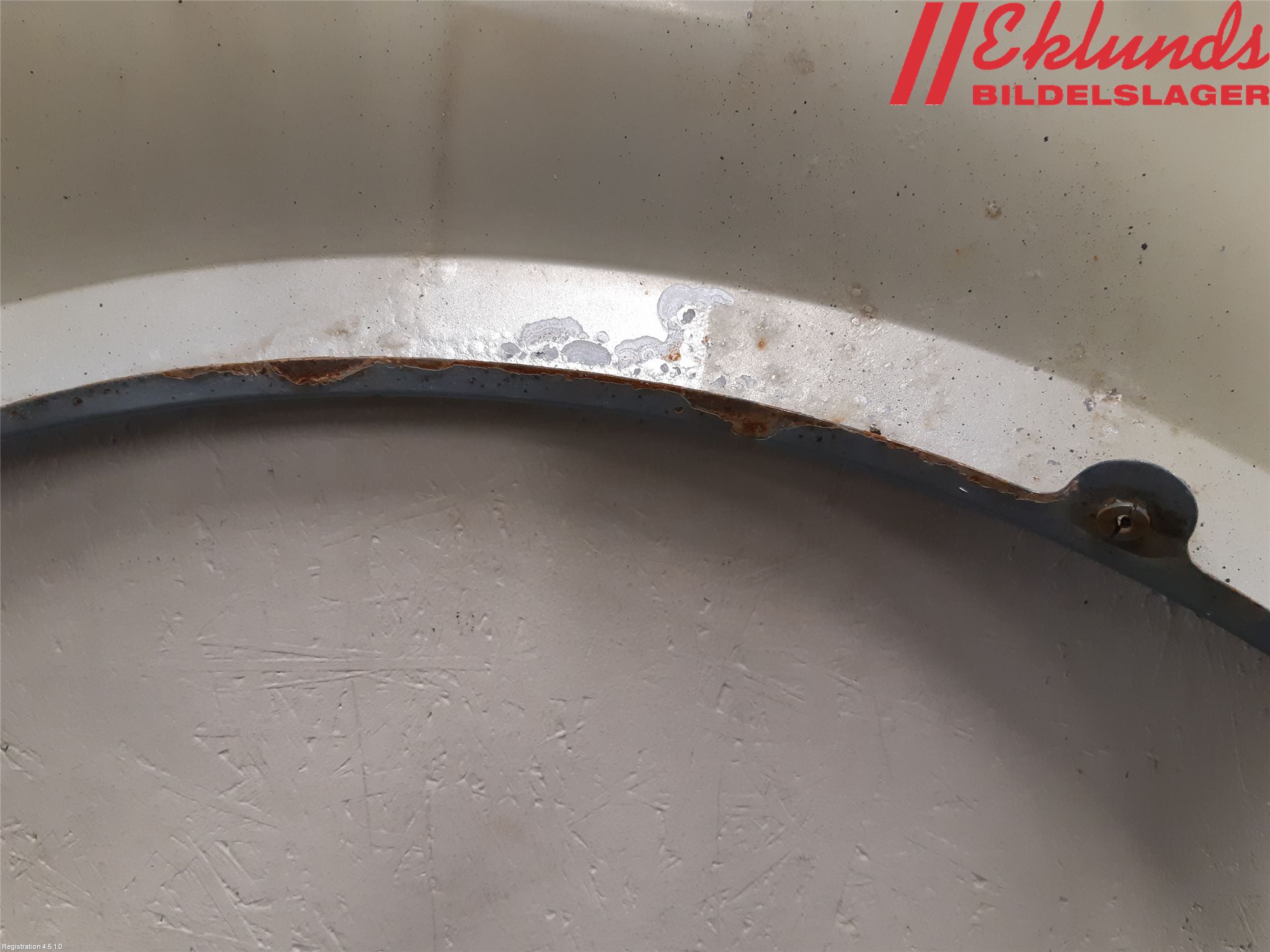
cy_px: 476
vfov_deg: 53.1
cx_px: 635
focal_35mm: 26
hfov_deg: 67.3
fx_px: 954
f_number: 1.7
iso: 200
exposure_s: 1/50
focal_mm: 3.93
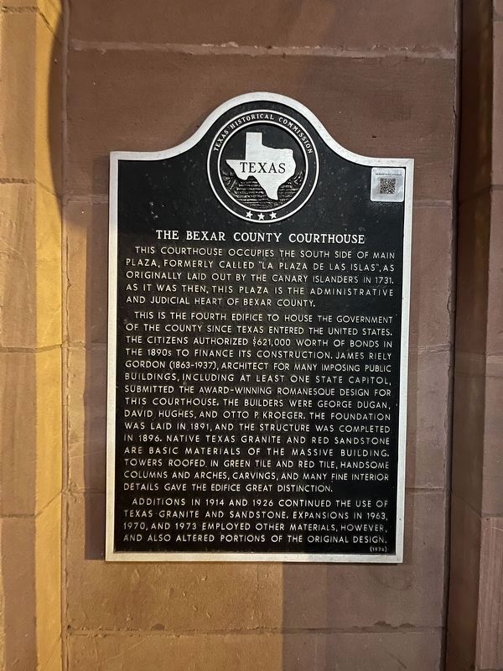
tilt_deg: -2.5
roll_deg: -0.8
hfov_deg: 53.1
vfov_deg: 67.3
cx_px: 252
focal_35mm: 26
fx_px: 504
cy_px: 336
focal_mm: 5.1
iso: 640
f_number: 1.6
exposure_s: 1/12
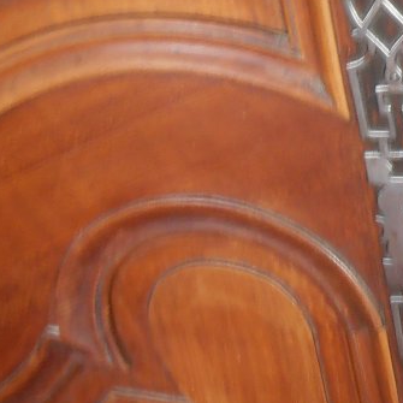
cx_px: 618
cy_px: 57
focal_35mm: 76
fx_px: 1001
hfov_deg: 19.6
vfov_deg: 22.3
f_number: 3
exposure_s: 1/3
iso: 125
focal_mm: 4.2
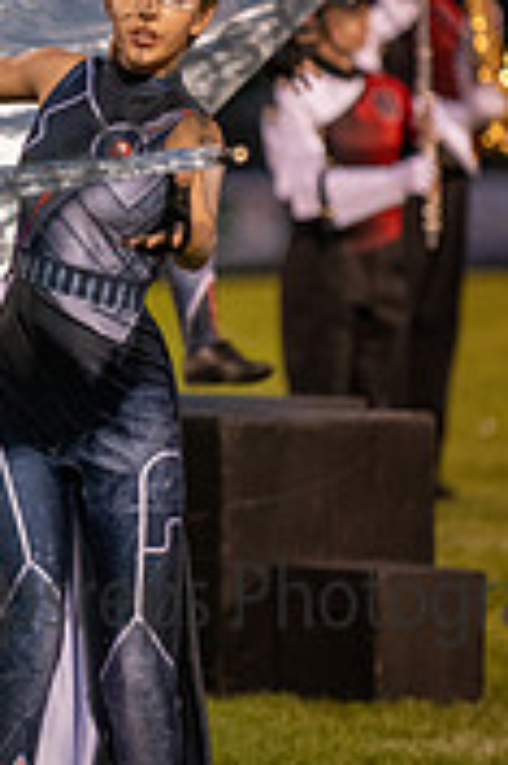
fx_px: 10837
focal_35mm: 511
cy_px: 200
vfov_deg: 4.0
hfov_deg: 2.7
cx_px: 61
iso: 2500
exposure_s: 1/500
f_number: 2.8
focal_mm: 200
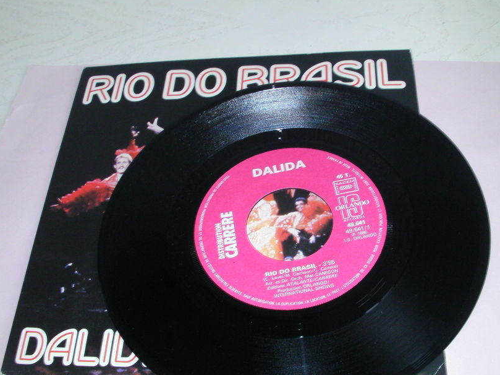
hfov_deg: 40.4
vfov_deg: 30.8
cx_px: 266
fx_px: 679
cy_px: 215
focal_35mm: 47
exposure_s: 1/30
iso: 148
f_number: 5.6
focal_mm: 6.3
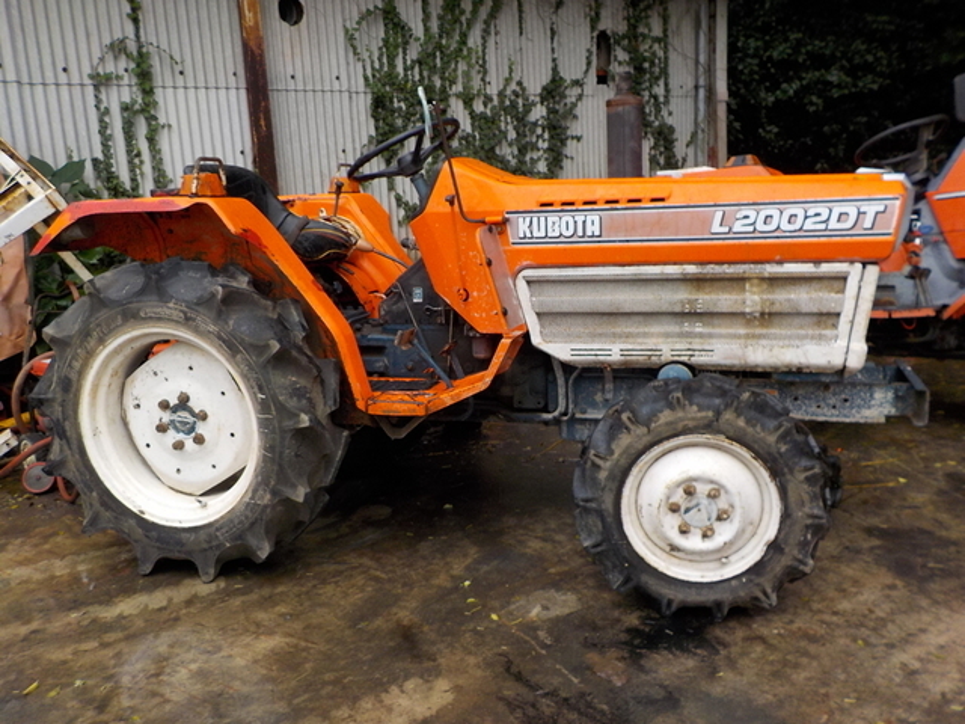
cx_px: 482
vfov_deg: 46.8
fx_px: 836
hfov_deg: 60.0
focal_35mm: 30
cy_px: 362
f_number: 3.3
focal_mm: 4.1
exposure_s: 1/160
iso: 125
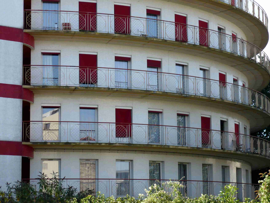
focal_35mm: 103
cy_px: 102
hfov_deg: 19.1
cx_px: 135
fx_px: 803
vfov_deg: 14.4
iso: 100
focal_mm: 17
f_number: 4.9
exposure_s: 1/160
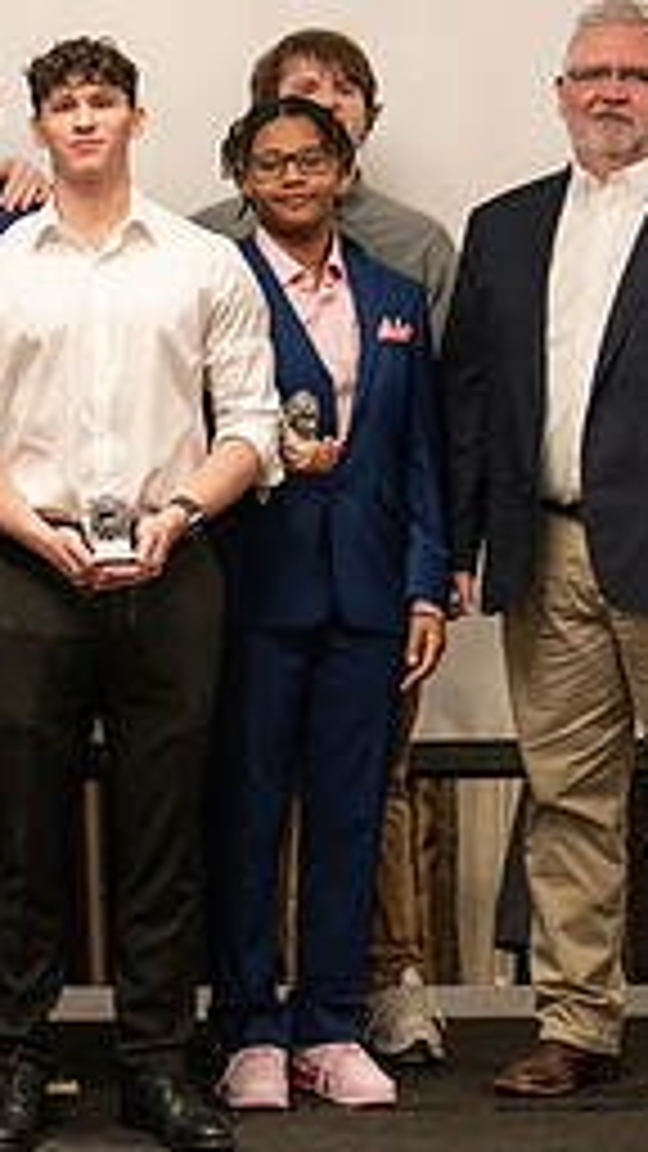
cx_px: -394
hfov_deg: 9.7
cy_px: 414
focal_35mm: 121
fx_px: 3696
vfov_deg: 17.7
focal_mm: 50
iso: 2500
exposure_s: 1/320
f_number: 1.2
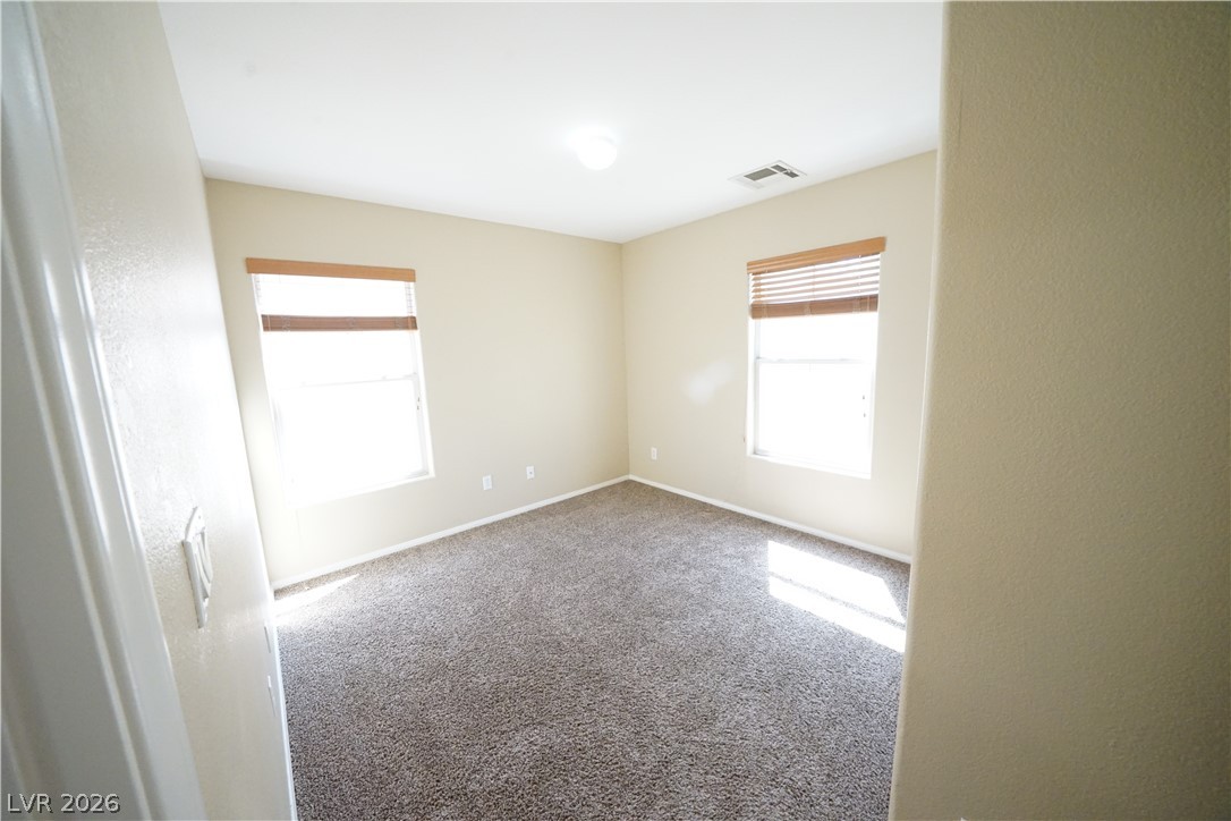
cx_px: 616
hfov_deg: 112.6
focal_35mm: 12
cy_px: 410
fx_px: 410
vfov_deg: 90.0
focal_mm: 12
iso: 6400
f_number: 10
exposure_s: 1/125
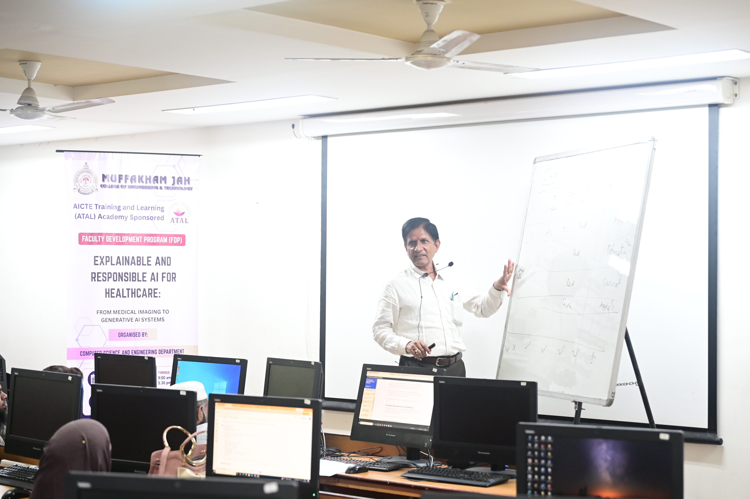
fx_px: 1353
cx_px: 375
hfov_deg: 31.0
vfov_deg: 20.9
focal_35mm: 65
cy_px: 250
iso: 4000
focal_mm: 65
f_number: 4
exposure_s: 1/125
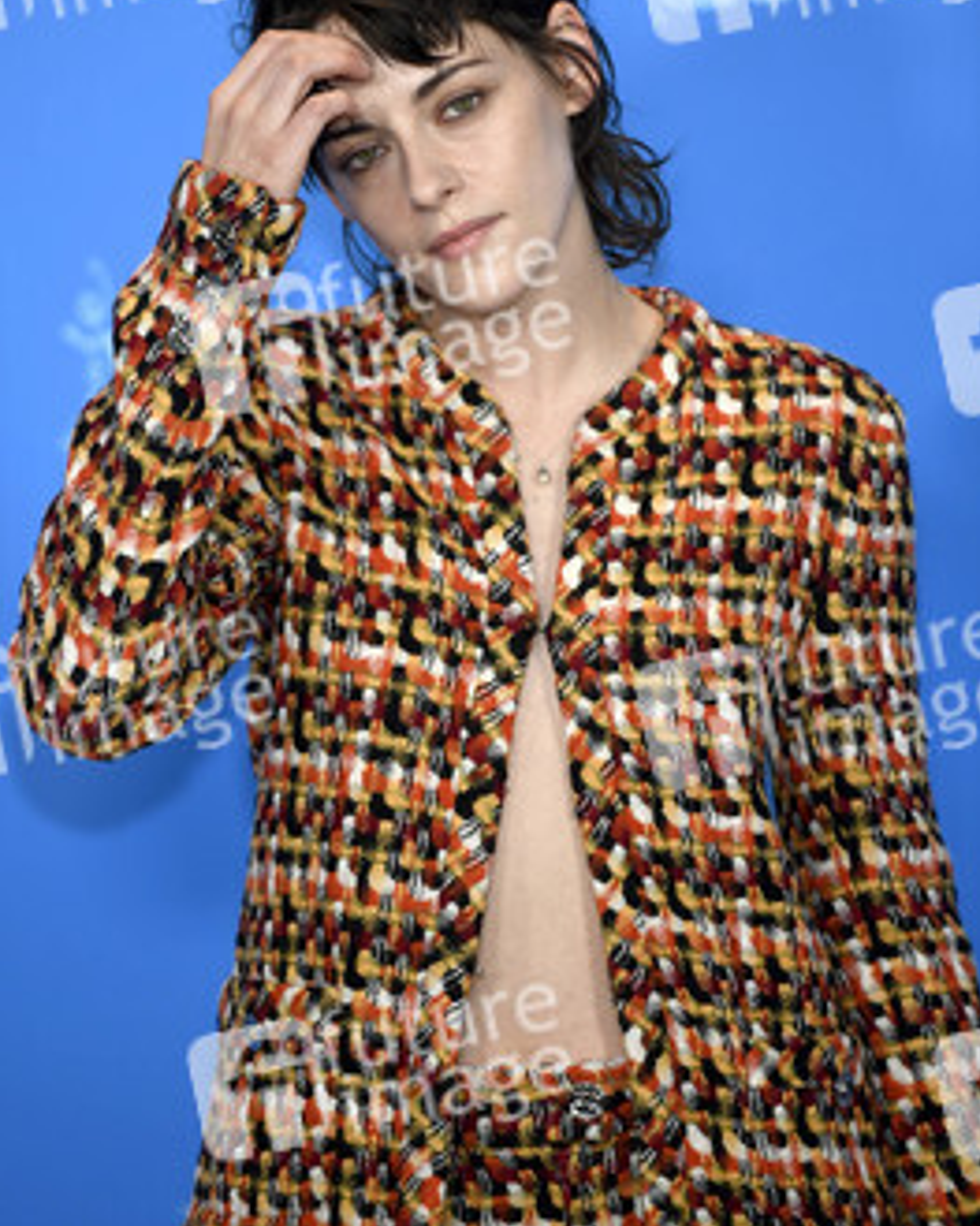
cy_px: 514
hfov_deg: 6.8
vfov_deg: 8.5
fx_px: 8270
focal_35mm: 228
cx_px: 488
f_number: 2.8
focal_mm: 200
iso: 640
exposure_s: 1/400
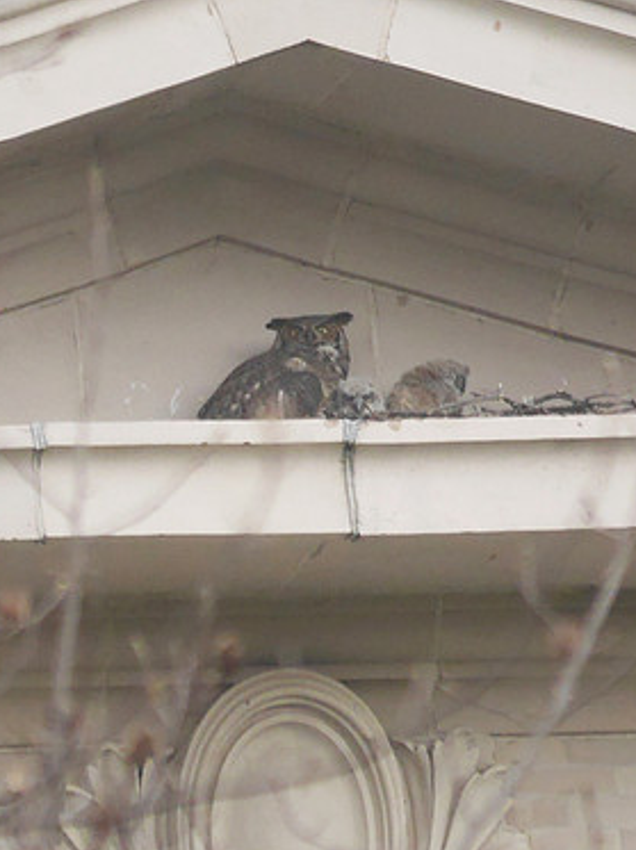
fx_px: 17767
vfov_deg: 2.7
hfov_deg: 2.1
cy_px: 510
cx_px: 336
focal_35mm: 724
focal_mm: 300
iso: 1000
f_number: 5.6
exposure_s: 1/640
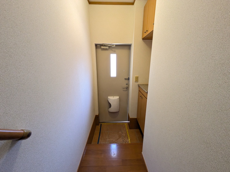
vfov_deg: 85.7
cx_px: 115
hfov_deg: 102.1
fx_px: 93
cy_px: 86
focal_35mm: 14
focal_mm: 1.83
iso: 233
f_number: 2.2
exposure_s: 1/60
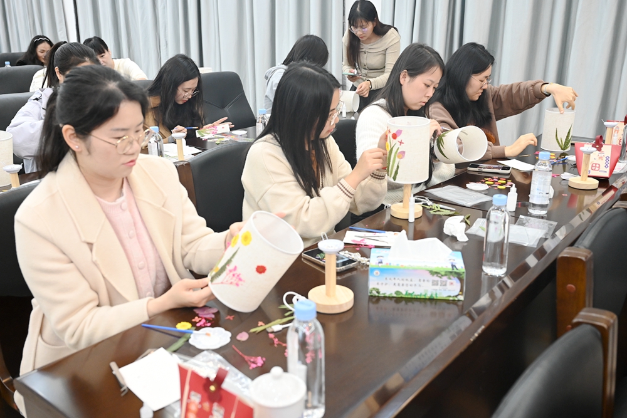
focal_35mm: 34
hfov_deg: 55.8
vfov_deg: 38.9
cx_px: 314
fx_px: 592
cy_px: 209
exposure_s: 1/40
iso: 3200
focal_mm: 34
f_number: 5
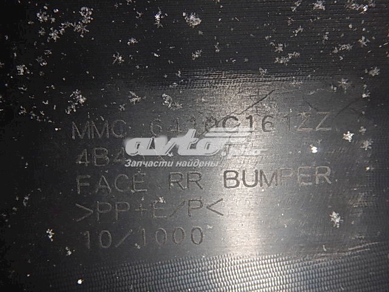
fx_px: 629
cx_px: 194
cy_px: 146
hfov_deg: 34.3
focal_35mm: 56
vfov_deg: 26.1
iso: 200
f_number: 8.8
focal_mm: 10.1
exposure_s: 1/30
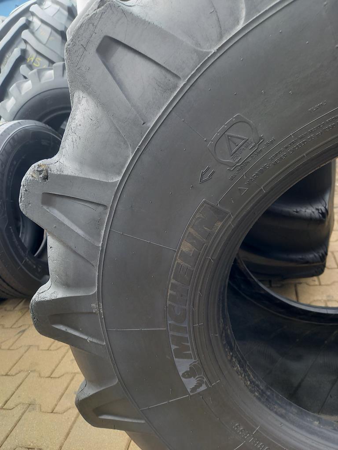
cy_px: 225
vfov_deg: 69.4
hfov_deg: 54.9
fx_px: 325
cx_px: 169
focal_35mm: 25
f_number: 1.8
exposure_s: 1/100
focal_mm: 4.65
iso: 80
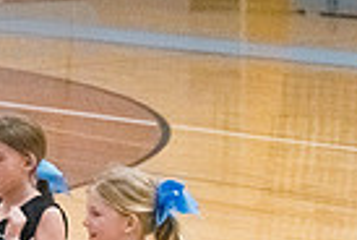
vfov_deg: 3.6
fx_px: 3777
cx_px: -349
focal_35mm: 380
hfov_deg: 5.3
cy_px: 327
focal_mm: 90
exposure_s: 1/1250
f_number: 5
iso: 10000
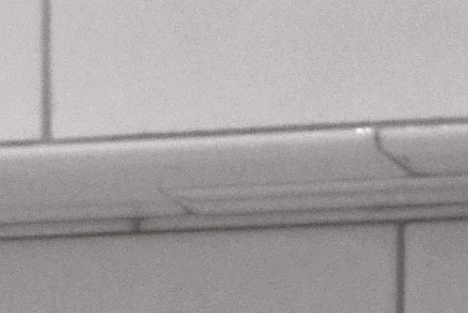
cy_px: 1017
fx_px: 3631
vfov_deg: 4.7
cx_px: -556
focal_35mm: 279
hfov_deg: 7.0
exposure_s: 1/80
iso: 400
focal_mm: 28
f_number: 4.5
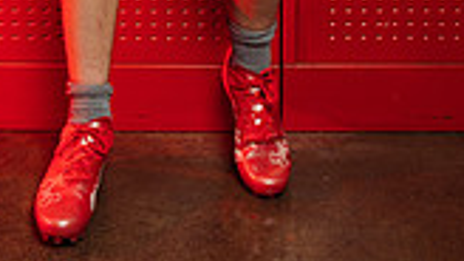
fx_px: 1057
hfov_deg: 24.6
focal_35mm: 86
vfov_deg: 11.9
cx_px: 133
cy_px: -323
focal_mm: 30
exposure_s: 1/250
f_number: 6.3
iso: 250
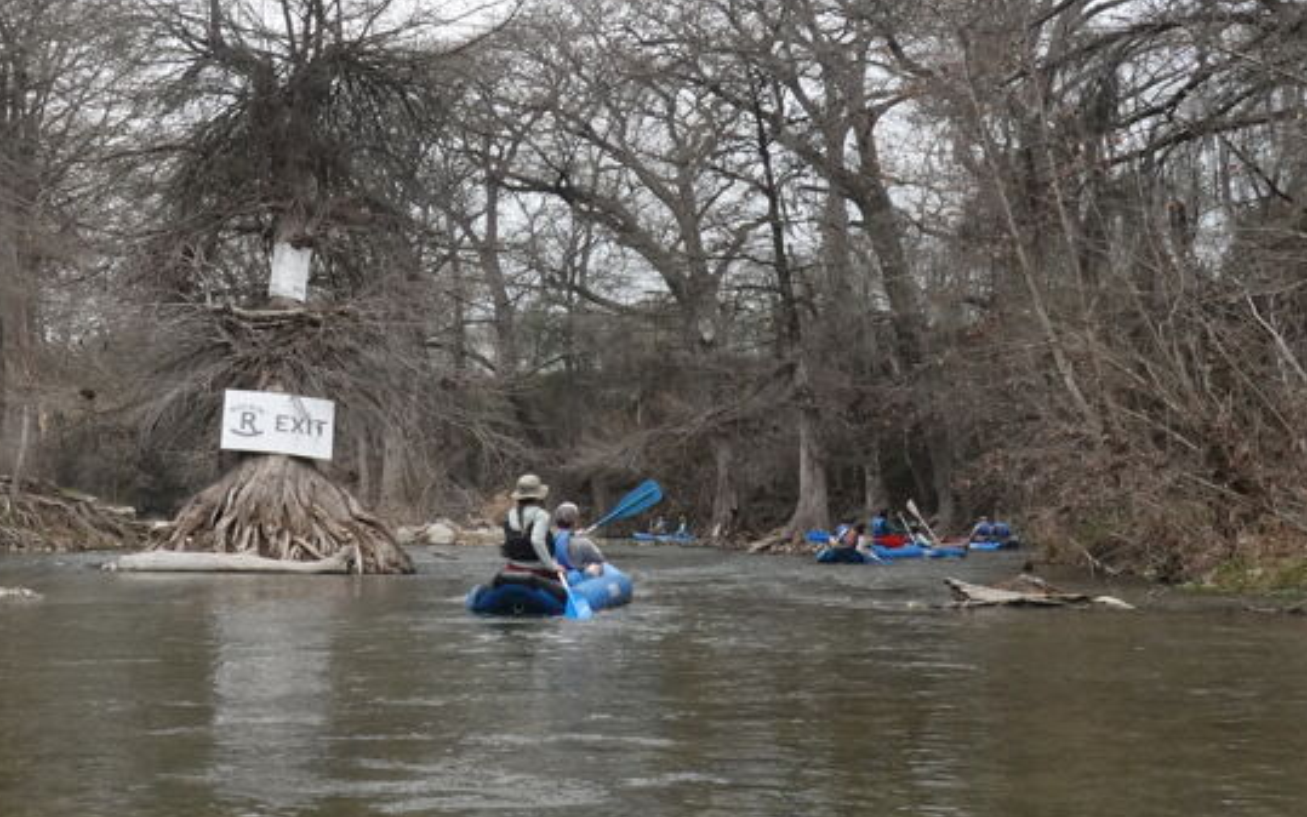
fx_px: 1995
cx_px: 466
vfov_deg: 23.0
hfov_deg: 36.0
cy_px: 222
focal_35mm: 56
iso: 1600
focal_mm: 13.84
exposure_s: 1/640
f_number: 11
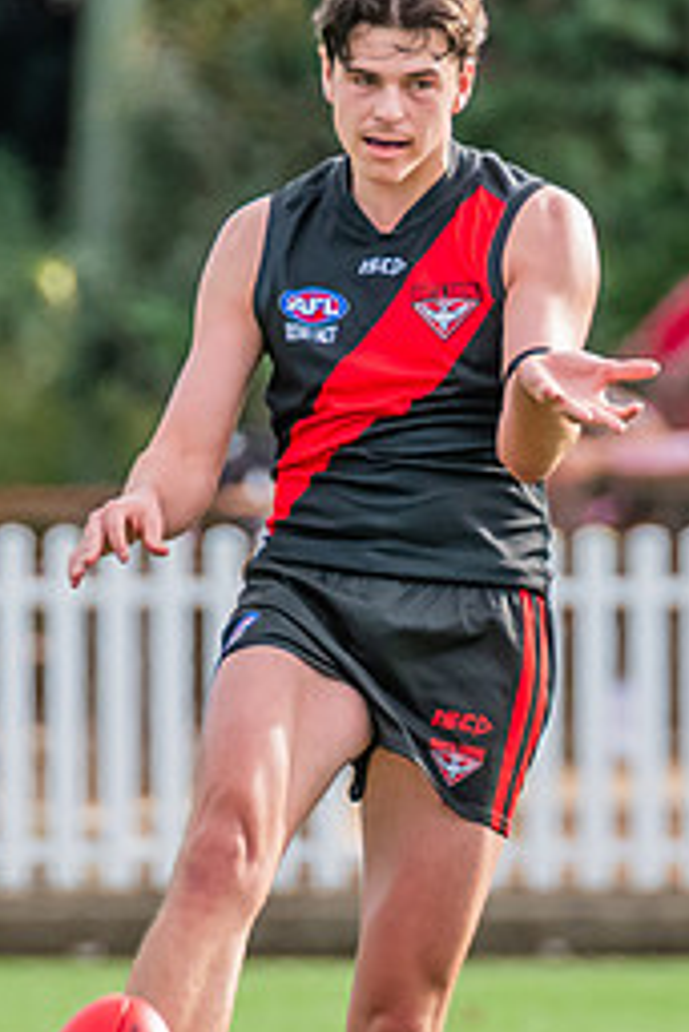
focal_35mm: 1707
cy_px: 859
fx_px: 48935
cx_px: 414
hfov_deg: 0.8
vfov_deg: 1.2
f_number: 6.3
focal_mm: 420
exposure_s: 1/1250
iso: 800
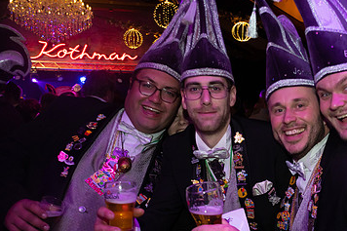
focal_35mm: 44
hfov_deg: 42.9
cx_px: 266
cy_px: 154
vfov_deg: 30.3
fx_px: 424
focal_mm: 18
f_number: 3.5
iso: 400
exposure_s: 1/80
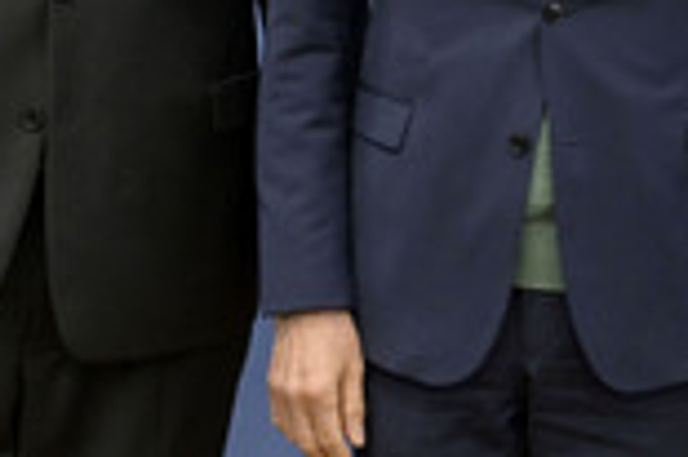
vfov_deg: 10.4
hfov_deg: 16.0
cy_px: -160
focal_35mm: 128
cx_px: 513
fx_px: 2444
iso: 5000
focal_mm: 44
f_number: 6.3
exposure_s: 1/400
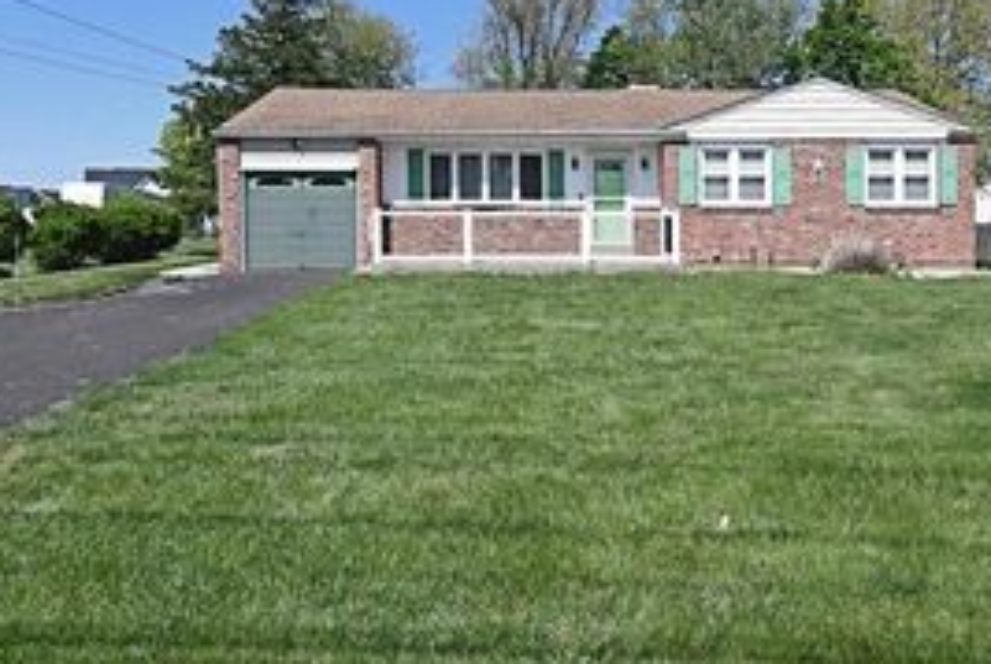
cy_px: 195
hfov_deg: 61.2
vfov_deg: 42.8
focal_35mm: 30
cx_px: 609
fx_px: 827
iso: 2000
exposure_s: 1/4000
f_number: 9
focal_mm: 11
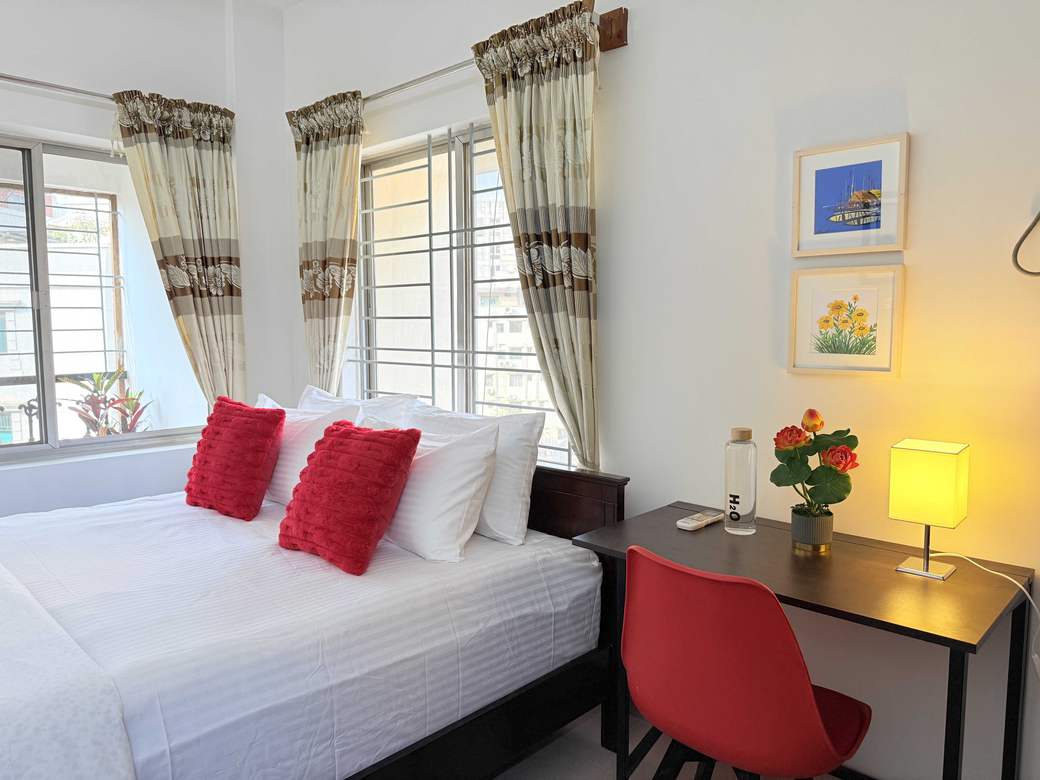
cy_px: 390
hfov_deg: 71.6
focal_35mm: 24
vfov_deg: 56.8
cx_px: 520
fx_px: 721
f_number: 1.78
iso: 125
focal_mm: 6.76
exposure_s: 1/243
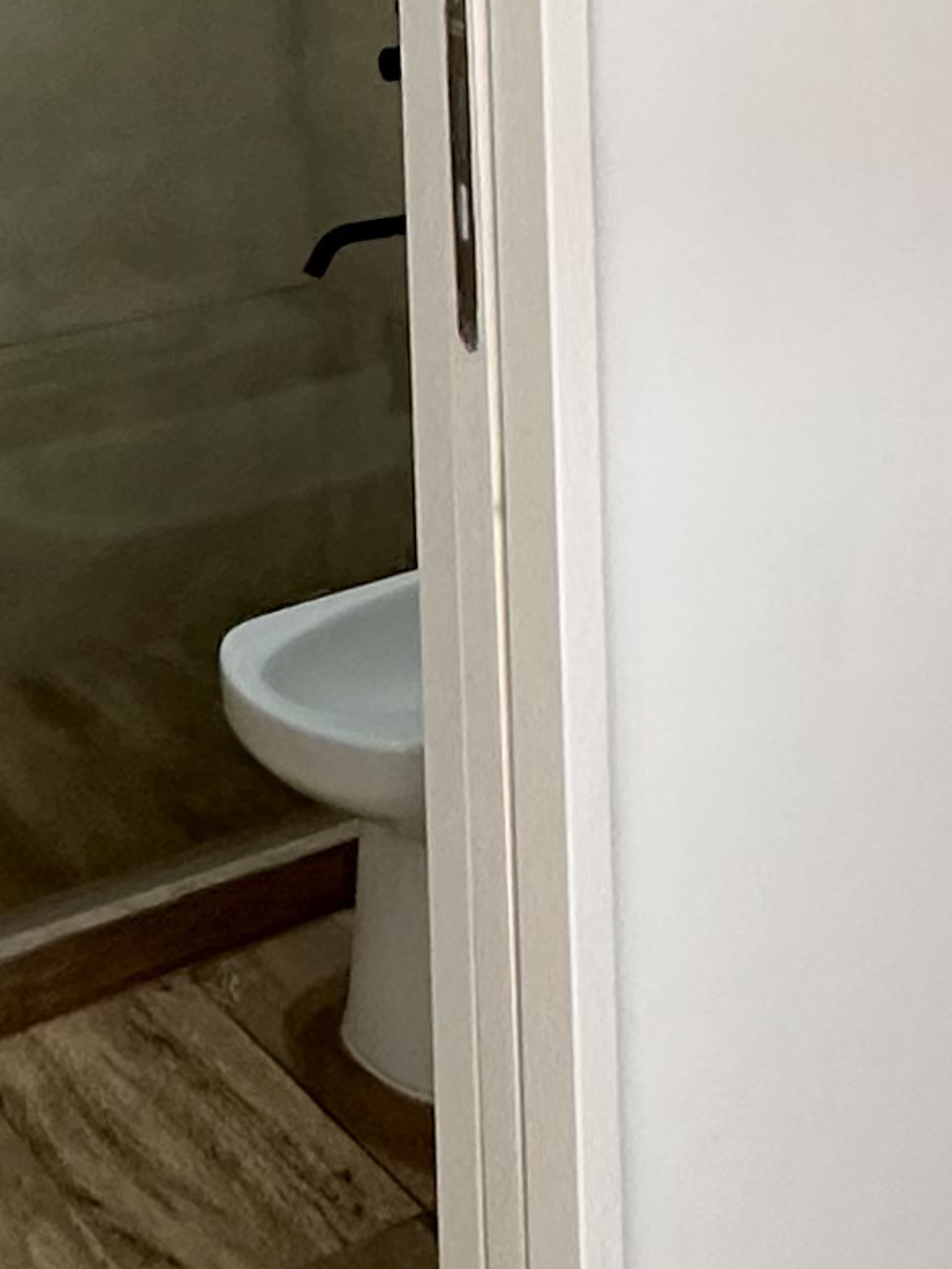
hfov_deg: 19.7
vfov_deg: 24.9
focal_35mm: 72
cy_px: -176
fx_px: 2640
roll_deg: +0.7
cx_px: 997
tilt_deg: -4.8
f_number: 2.2
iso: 250
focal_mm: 2.22
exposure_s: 1/99
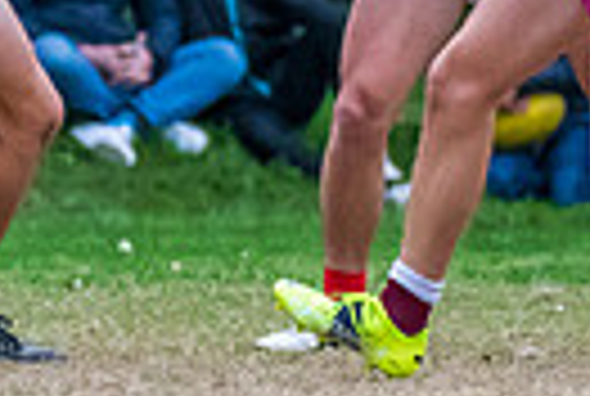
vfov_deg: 0.8
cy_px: -167
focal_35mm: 1727
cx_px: 791
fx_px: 28368
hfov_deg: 1.2
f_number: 5.6
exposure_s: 1/1250
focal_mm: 300
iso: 3200
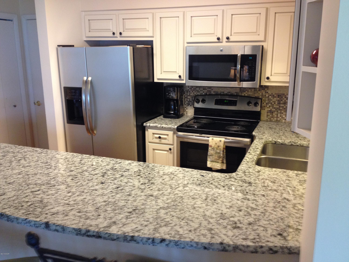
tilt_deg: -12.5
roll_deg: +0.3
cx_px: 174
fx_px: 353
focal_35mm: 35
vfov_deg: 40.7
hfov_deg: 52.6
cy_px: 131
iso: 125
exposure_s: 1/20
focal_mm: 4.28
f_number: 2.4
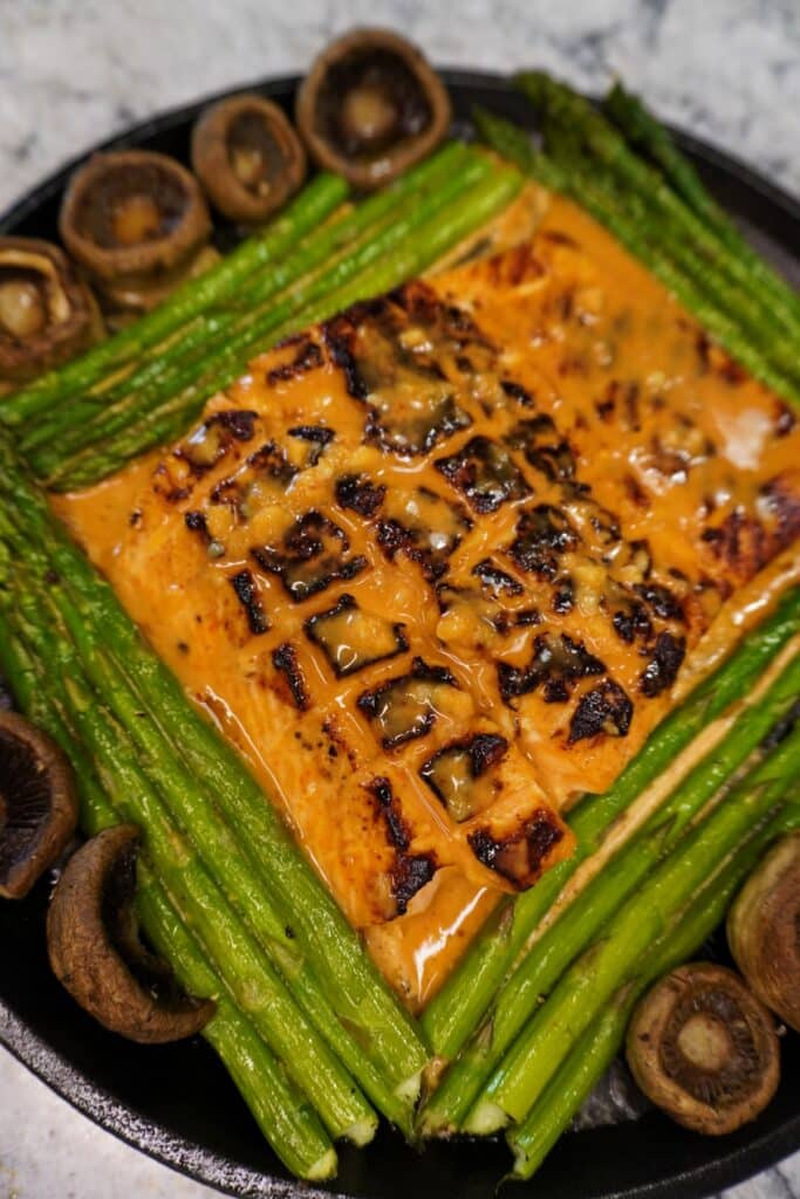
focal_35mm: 24
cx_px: 400
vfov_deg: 73.7
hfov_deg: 53.1
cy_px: 600
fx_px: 800
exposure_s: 1/160
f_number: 4
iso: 1250
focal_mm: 16
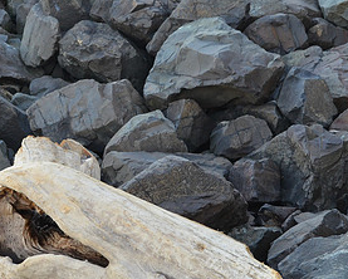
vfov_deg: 10.9
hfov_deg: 13.5
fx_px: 1453
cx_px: 5
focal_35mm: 141
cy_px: 239
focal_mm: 48
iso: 640
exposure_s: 1/60
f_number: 11
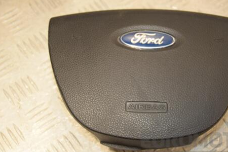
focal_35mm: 80
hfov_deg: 25.3
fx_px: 507
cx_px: 131
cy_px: 72
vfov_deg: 17.1
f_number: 5
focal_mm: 40
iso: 800
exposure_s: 1/200
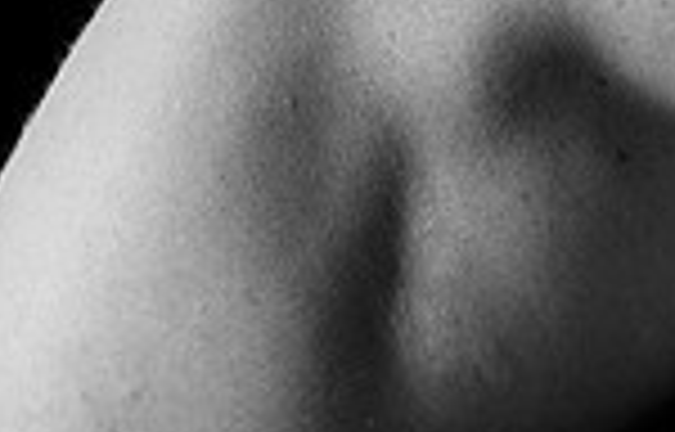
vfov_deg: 6.3
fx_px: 3945
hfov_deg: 9.2
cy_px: 5
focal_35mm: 213
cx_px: 1334
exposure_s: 1/400
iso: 800
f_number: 3.2
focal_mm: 50
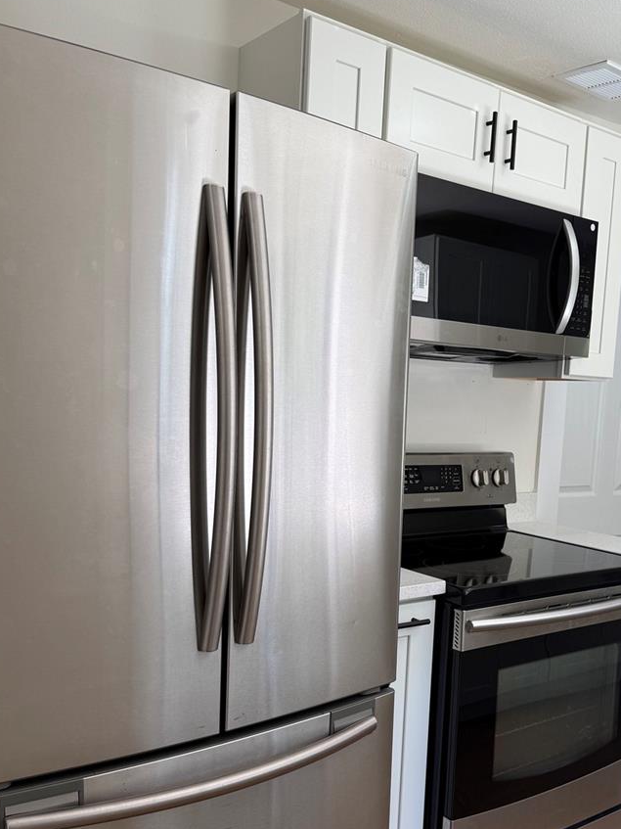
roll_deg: -3.5
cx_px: 396
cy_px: 494
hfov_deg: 41.4
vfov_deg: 53.6
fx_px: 813
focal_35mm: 34
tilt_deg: -6.3
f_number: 1.78
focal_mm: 6.76
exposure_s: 1/123
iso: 50
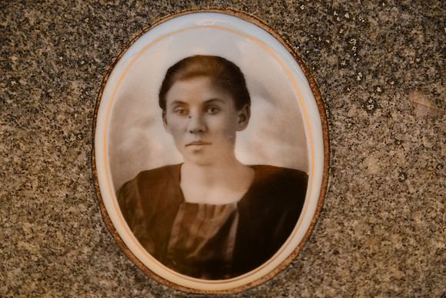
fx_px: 3246
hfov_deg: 7.9
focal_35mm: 262
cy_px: 149
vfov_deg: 5.2
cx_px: 223
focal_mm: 175
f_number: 9
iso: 100
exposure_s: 1/125
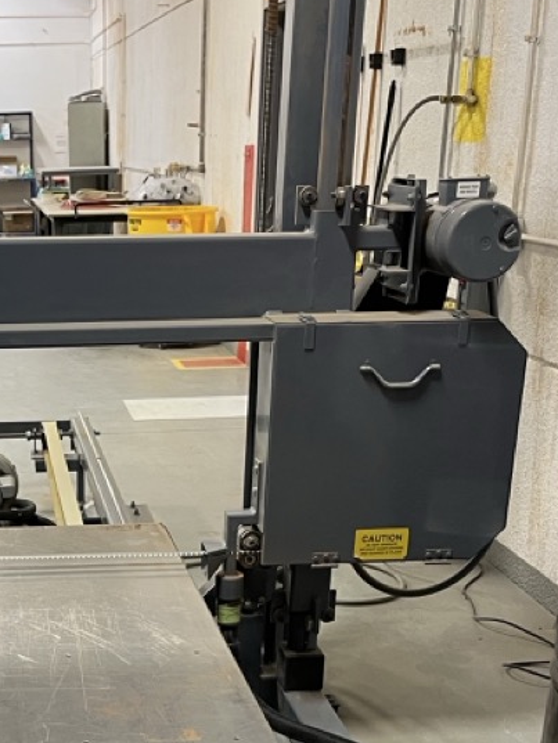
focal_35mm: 62
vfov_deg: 29.7
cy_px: 688
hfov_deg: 22.8
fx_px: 1332
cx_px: 17
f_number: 1.6
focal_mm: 5.1
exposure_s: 1/60
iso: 100
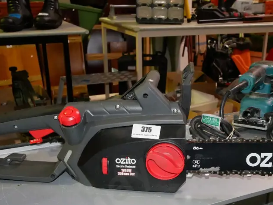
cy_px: 148
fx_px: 387
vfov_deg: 29.3
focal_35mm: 49
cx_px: 172
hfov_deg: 38.6
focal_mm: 15
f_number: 5.6
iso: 3200
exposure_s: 1/125
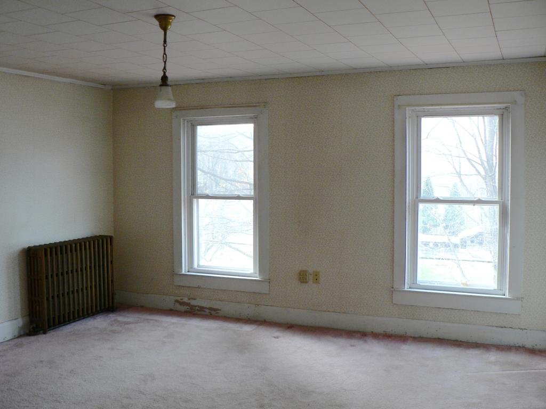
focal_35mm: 36
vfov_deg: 39.7
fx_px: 568
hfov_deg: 51.4
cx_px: 273
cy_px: 204
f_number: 2.8
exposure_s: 1/30
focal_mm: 6
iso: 100
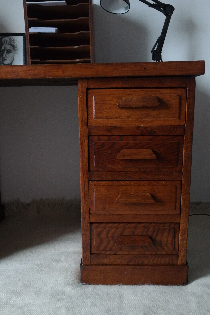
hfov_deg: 36.9
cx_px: 105
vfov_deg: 53.1
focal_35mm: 36
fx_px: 315
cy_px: 158
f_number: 5.6
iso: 3200
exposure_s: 1/30
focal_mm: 24
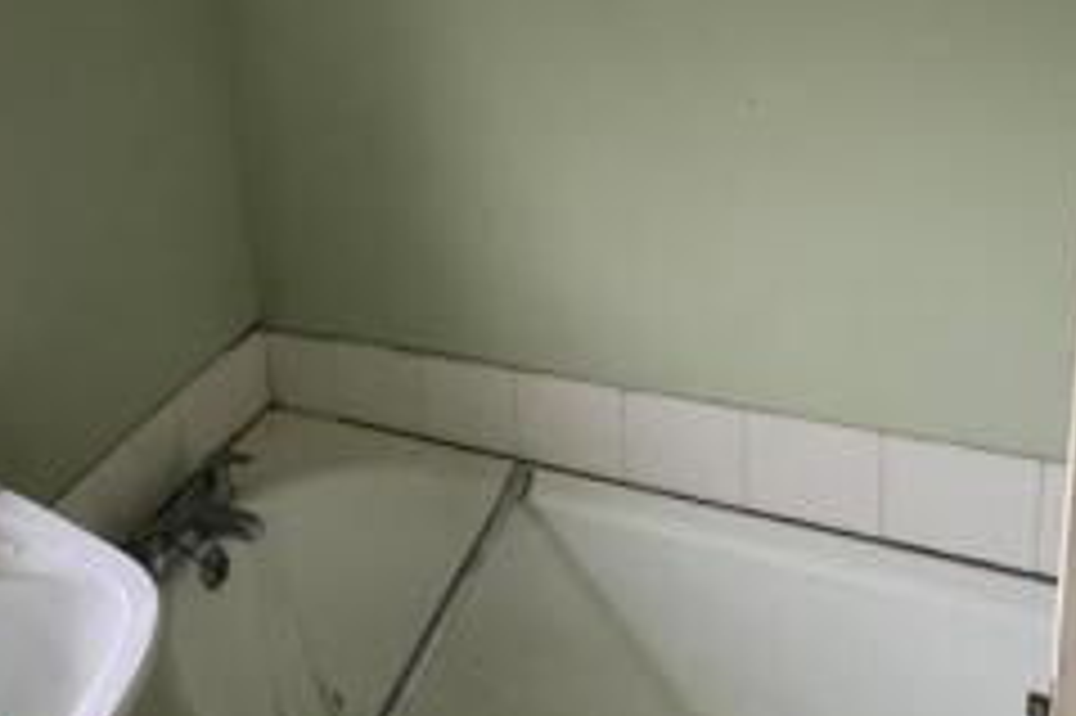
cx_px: 173
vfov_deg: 38.0
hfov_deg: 52.5
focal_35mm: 33
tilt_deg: -14.8
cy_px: 110
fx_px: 986
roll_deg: +7.4
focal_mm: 1.57
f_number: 1.8
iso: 125
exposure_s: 1/99
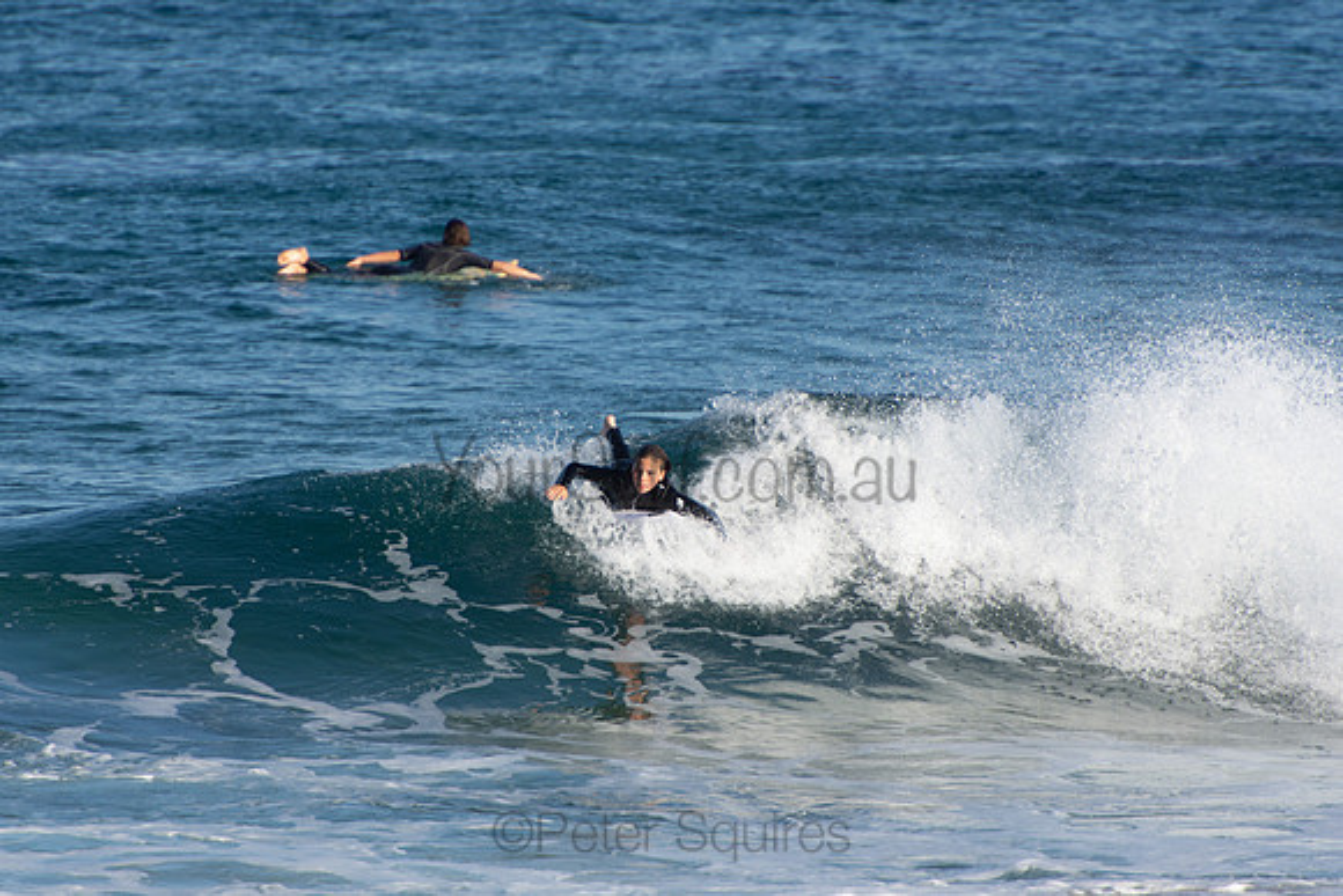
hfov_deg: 3.4
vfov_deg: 2.3
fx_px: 22388
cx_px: 672
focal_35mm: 600
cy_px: 448
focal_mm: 400
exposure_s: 1/1000
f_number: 5.6
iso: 220
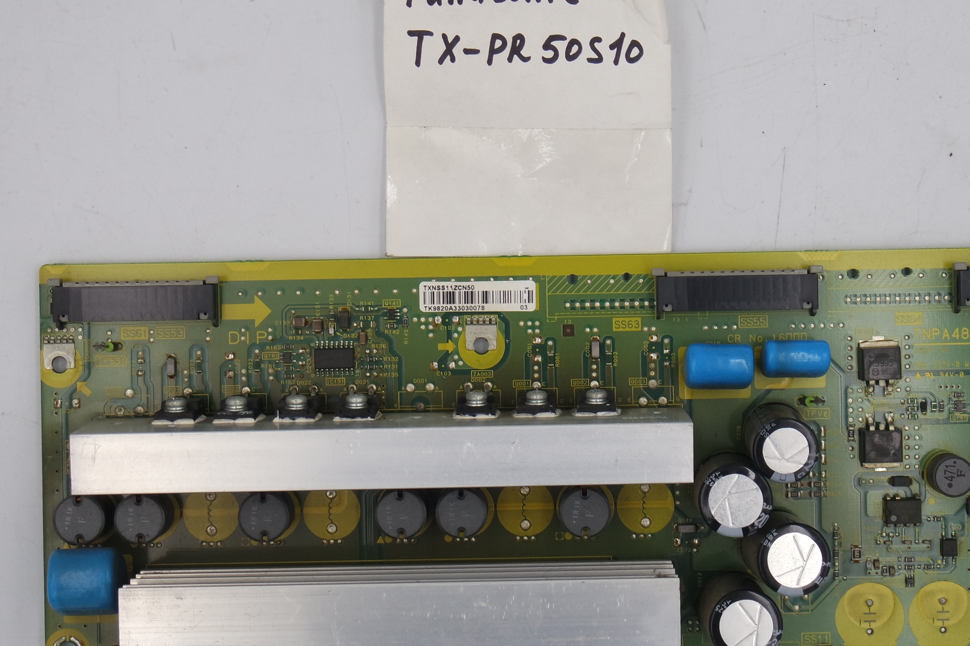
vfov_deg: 18.2
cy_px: 266
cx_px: 573
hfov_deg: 26.9
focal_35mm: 75
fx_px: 2021
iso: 160
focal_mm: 18
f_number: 5
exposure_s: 1/125
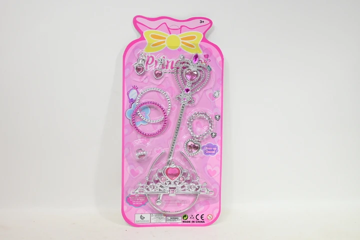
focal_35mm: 38
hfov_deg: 51.3
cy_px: 120
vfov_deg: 35.5
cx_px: 180
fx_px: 375
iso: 400
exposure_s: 1/200
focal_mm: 25
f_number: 4.2
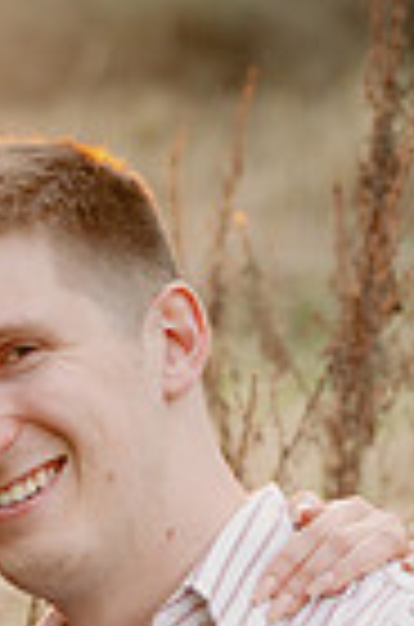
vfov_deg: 12.0
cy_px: 991
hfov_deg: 8.3
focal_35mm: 162
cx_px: -124
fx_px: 2808
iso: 800
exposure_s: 1/500
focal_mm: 50
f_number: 2.8
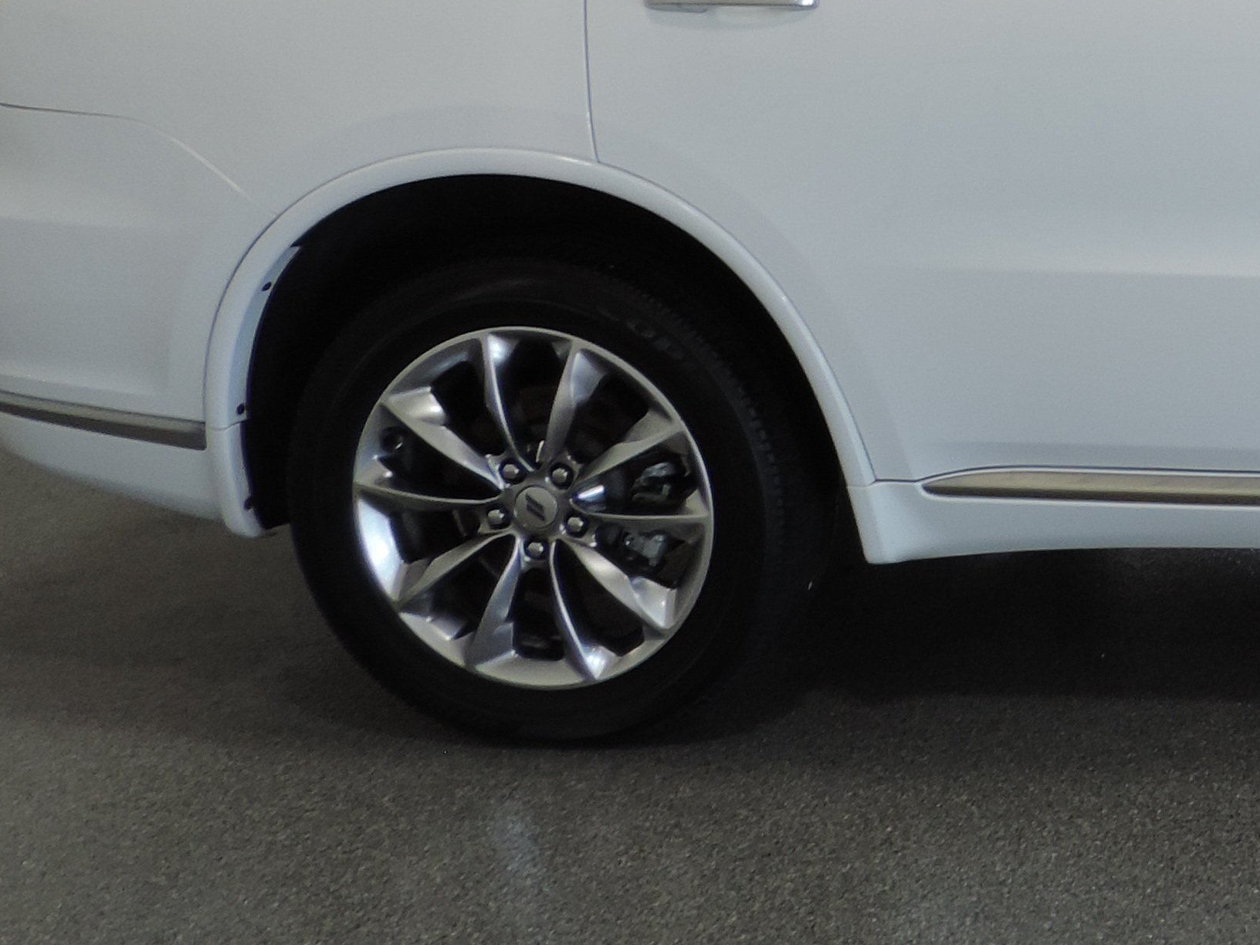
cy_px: 174
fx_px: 2621
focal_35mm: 72
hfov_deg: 24.2
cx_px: 1574
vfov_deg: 20.2
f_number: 3
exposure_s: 1/40
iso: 80
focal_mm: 4.3
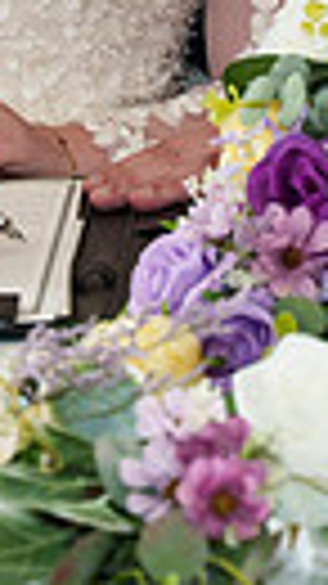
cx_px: 505
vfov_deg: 7.3
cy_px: -359
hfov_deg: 4.2
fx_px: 4490
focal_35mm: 290
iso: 800
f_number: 4
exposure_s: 1/125
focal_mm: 51
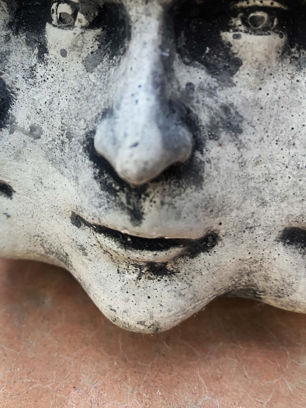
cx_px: 118
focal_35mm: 37
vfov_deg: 48.8
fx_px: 436
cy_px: 121
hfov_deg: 38.5
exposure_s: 1/71
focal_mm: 4.25
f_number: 1.8
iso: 125
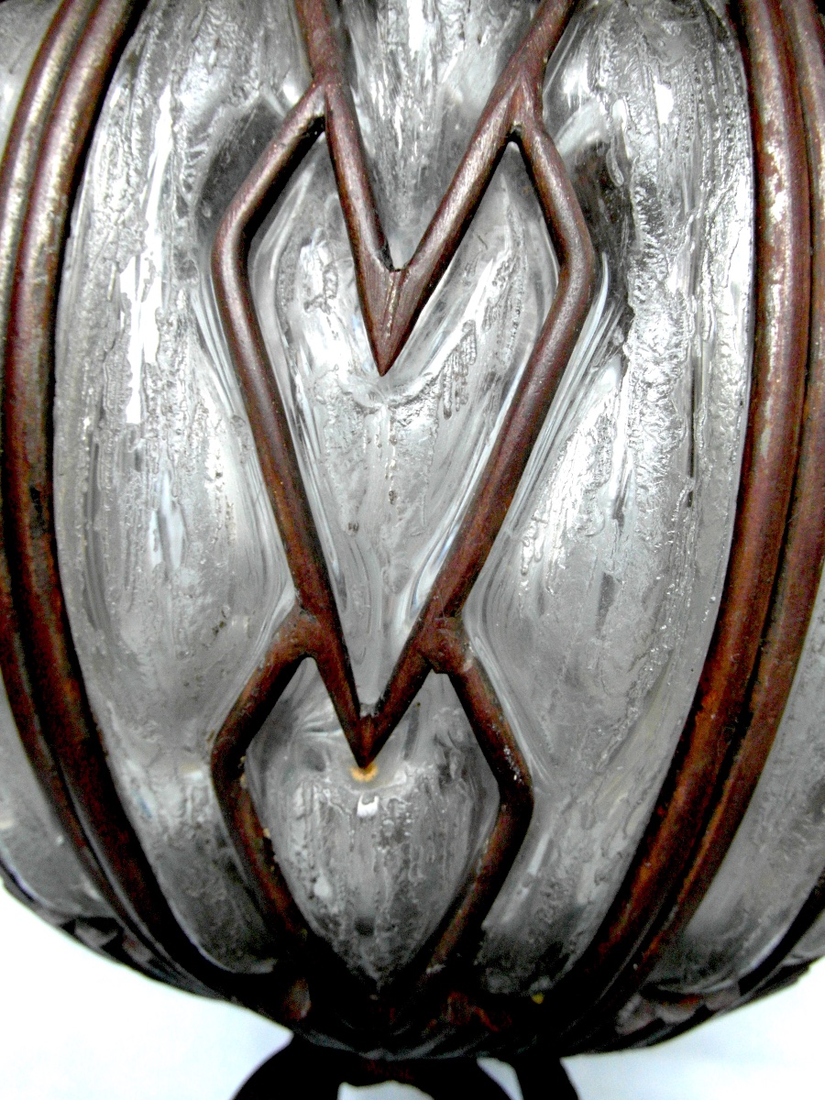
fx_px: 1017
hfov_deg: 44.2
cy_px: 550
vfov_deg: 56.8
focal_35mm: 32
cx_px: 412
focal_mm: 5.3
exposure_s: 1/30
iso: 240
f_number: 3.9
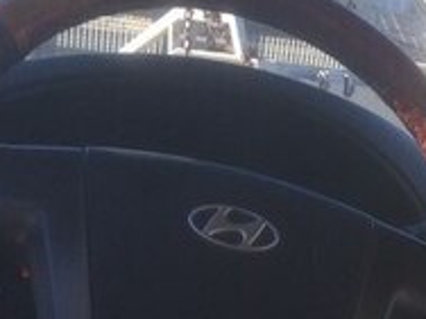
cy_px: 553
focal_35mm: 102
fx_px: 1255
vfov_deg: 13.2
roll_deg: -8.4
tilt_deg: -20.8
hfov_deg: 17.5
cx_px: 619
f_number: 2.2
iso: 32
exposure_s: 1/436
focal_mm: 4.15
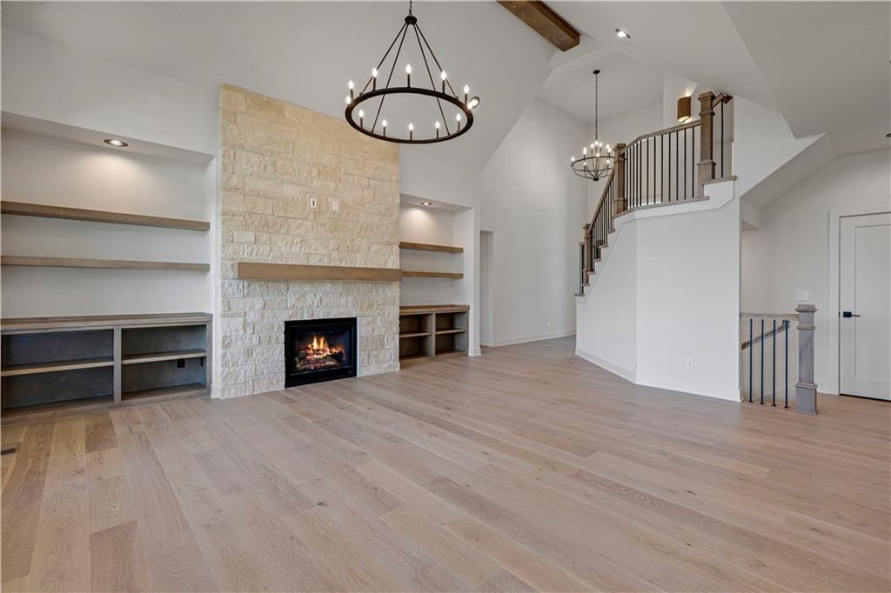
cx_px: 446
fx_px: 396
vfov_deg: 73.7
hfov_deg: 96.8
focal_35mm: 16
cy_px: 296
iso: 100
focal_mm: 16
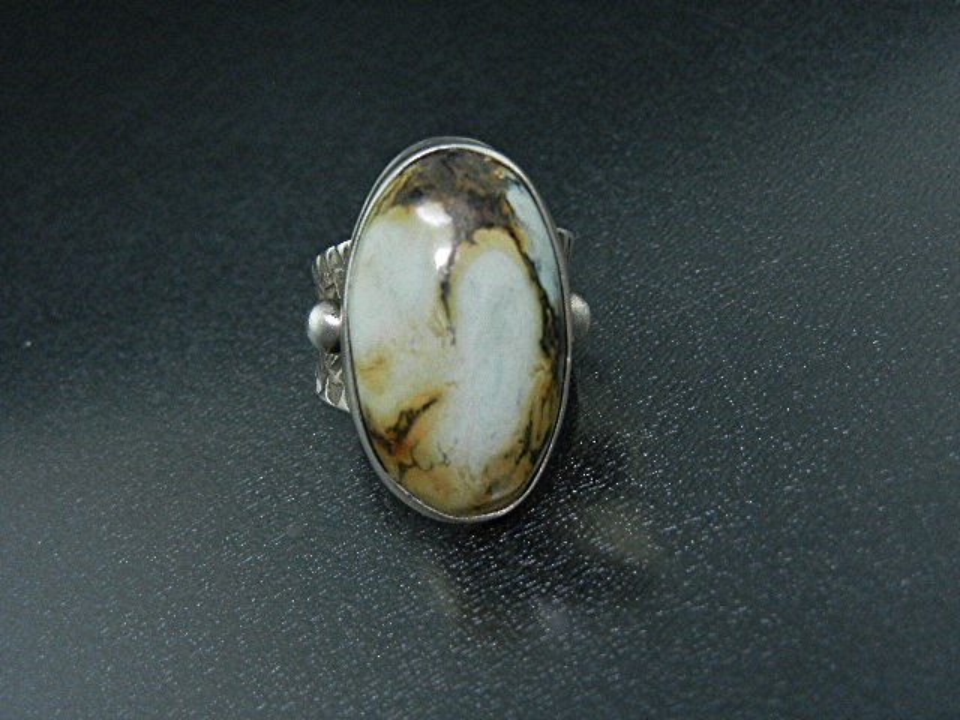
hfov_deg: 32.7
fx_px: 1636
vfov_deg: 24.8
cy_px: 360
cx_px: 480
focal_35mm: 59
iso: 481
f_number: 8
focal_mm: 10.6
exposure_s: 1/30
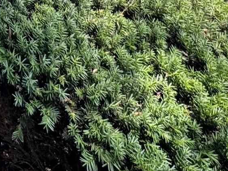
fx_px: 500
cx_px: -77
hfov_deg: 22.6
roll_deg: -1.9
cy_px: -187
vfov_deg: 15.1
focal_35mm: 76
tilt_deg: -6.4
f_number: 2.2
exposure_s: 1/99
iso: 64
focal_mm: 2.22
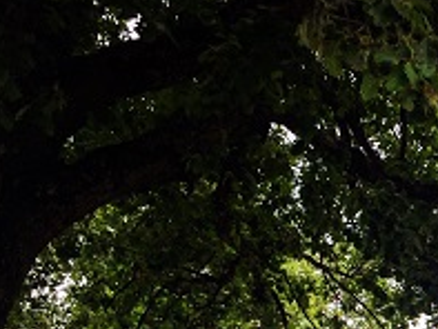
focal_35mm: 94
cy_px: 431
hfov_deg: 18.4
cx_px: 663
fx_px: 1190
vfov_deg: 15.0
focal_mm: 4.15
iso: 32
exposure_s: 1/775
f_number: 2.2
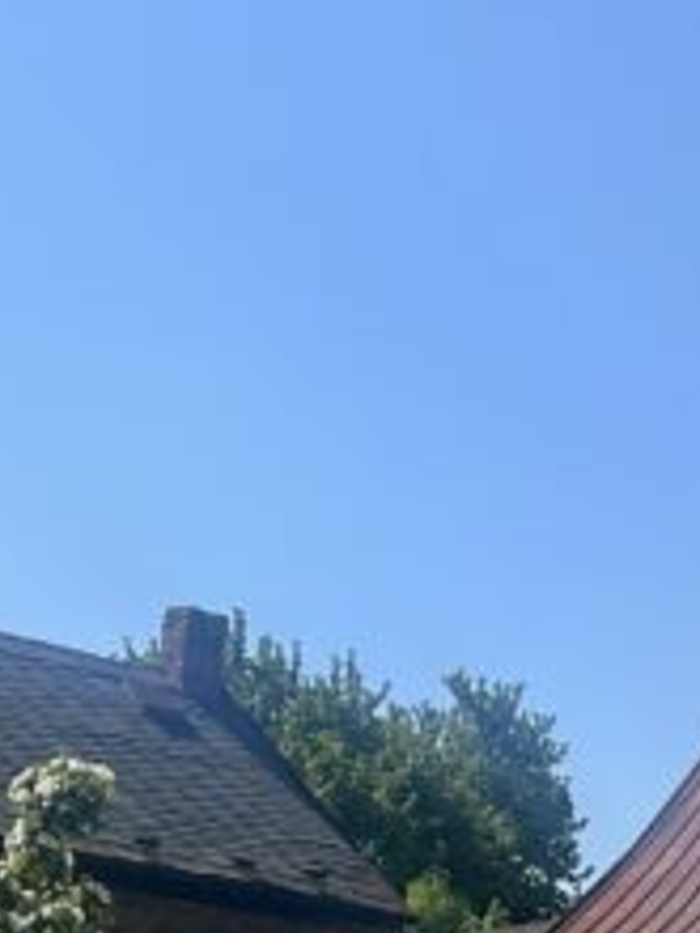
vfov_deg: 16.0
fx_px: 3262
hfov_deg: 11.2
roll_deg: -3.3
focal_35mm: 121
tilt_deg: +8.2
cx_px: 1336
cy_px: 937
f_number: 1.5
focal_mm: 5.7
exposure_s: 1/5076
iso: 50
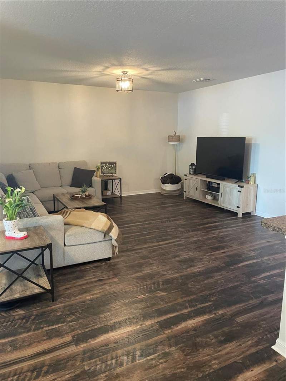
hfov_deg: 53.1
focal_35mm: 26
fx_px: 286
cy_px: 190
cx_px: 143
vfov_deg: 67.3
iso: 400
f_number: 1.6
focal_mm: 4.2
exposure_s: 1/60
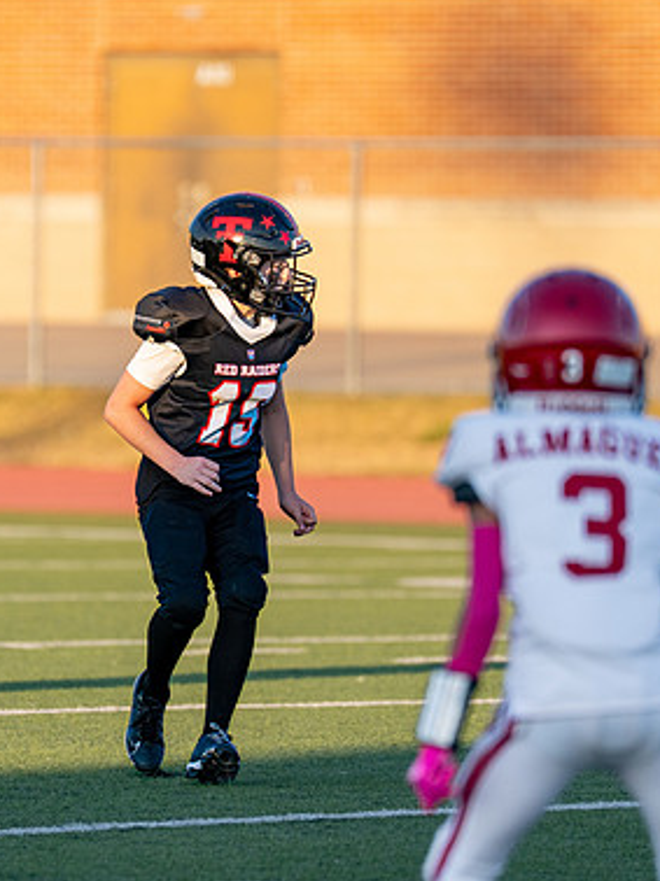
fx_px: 12929
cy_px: 446
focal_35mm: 508
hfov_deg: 2.9
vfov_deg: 3.9
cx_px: 222
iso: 160
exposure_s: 1/1000
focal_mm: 200
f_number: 2.8
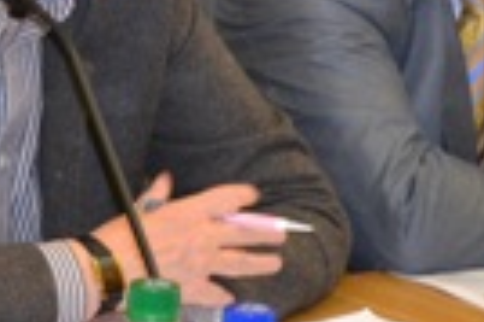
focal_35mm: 251
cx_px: 130
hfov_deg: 8.2
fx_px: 3376
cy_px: -259
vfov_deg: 5.4
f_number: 5
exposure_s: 1/60
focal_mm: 35
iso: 1600
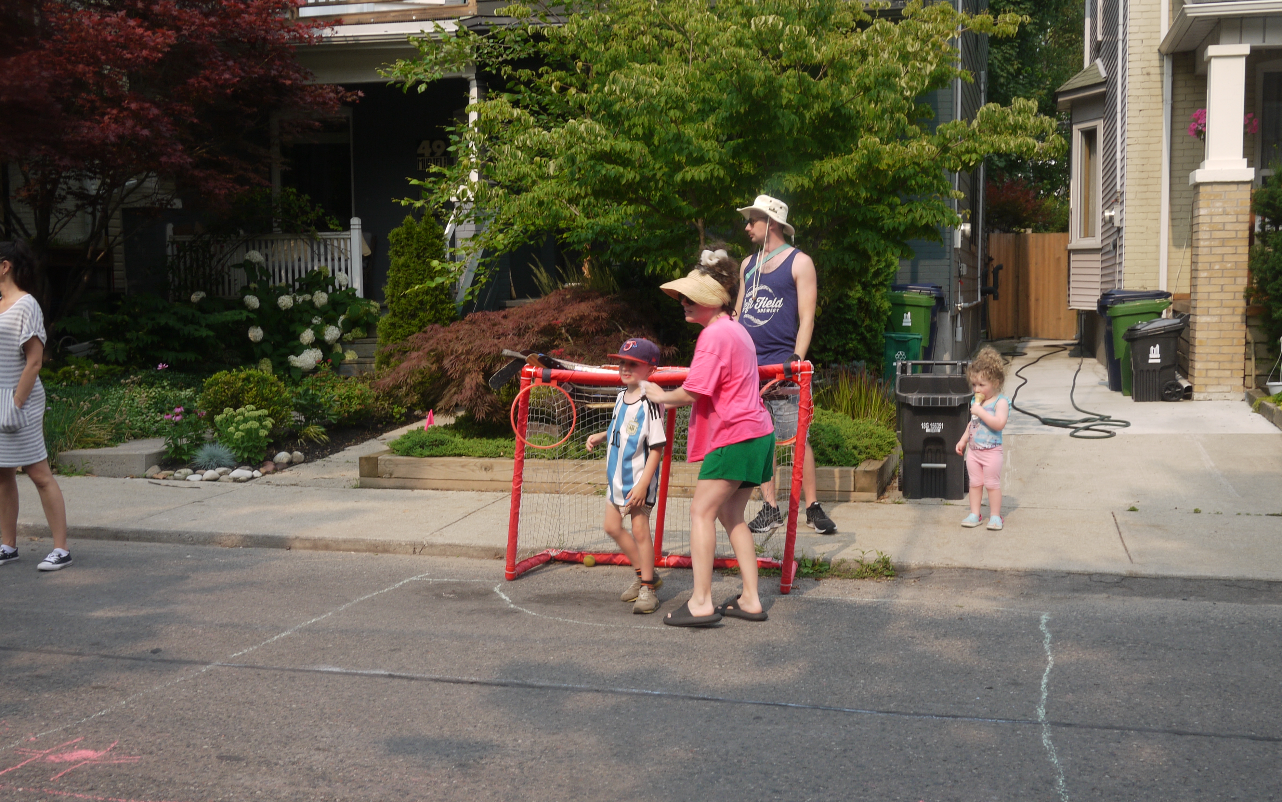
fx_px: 1502
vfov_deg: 29.8
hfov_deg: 46.2
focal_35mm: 43
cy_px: 444
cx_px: 638
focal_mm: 20
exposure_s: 1/50
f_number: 14
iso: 100
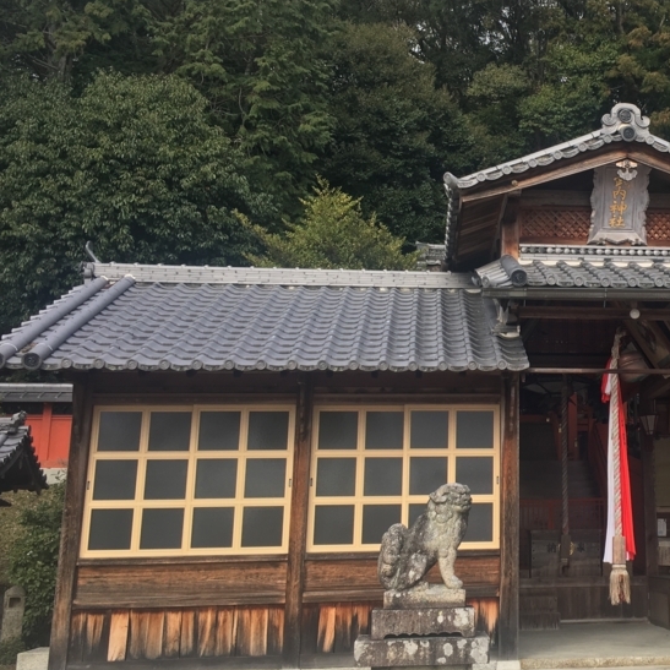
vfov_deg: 35.3
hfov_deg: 33.7
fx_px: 1051
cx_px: 590
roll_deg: +1.2
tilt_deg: +14.0
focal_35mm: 48
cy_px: 289
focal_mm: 4.15
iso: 25
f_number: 2.2
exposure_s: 1/506
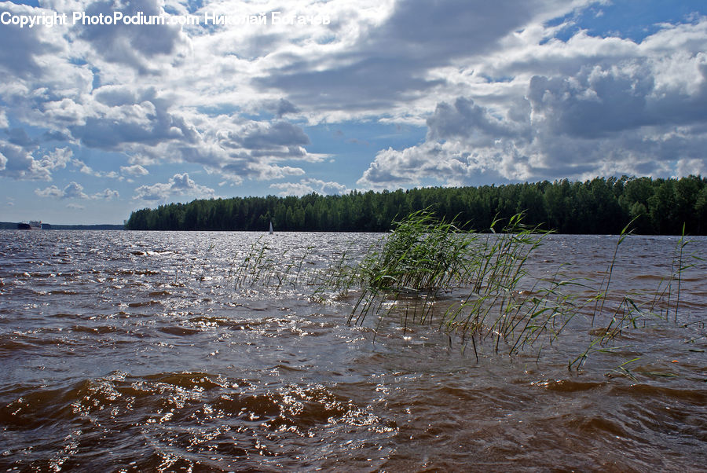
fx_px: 649
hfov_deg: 57.2
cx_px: 354
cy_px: 236
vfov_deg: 40.1
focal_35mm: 33
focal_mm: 22
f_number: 10
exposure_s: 1/125
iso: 100
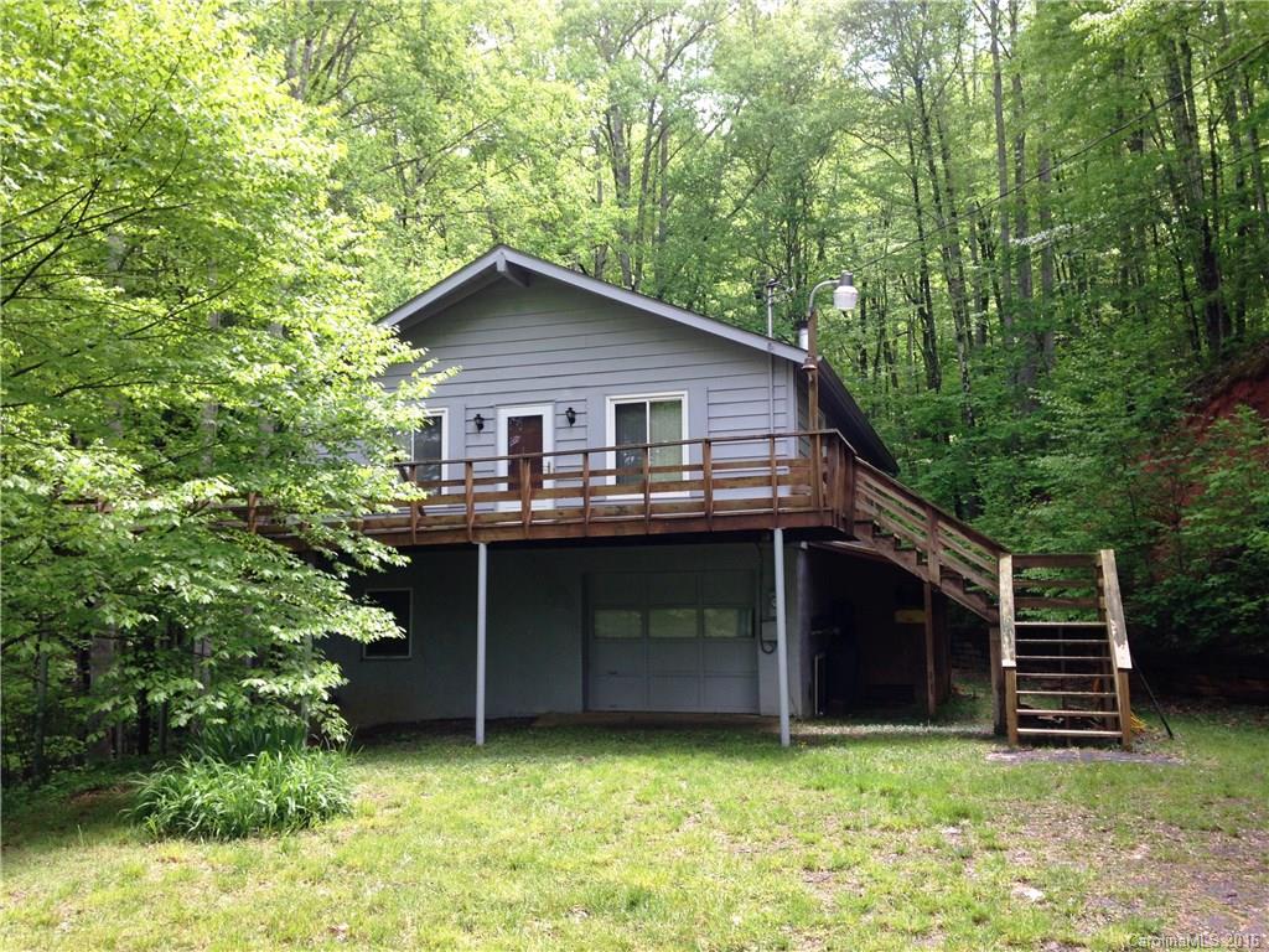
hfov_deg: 55.4
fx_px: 1210
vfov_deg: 42.9
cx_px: 634
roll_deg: +0.8
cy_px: 476
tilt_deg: +3.6
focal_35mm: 33
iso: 50
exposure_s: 1/120
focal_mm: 4.12
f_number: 2.4
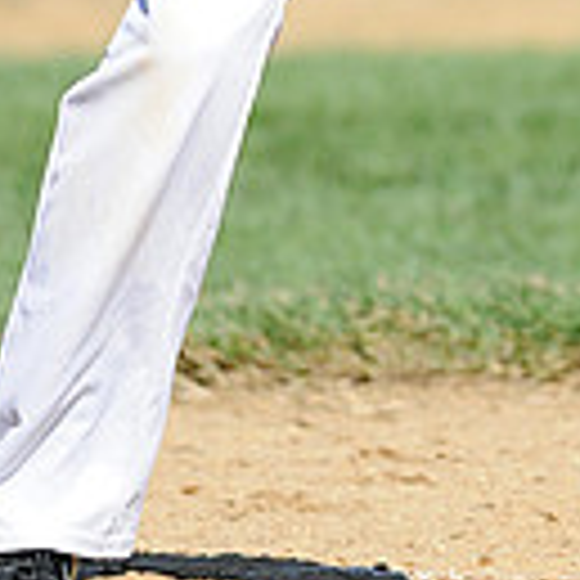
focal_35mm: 1336
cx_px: 546
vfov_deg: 1.3
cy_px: -274
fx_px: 25326
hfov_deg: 1.3
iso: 200
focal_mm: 300
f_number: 4
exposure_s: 1/1600
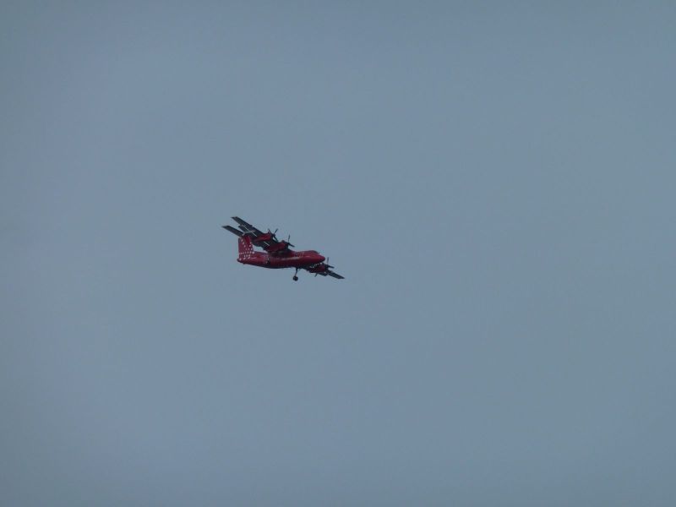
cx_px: 338
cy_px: 254
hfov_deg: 6.6
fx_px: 5859
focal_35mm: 300
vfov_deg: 5.0
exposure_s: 1/800
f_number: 5.6
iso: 80
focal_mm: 49.2
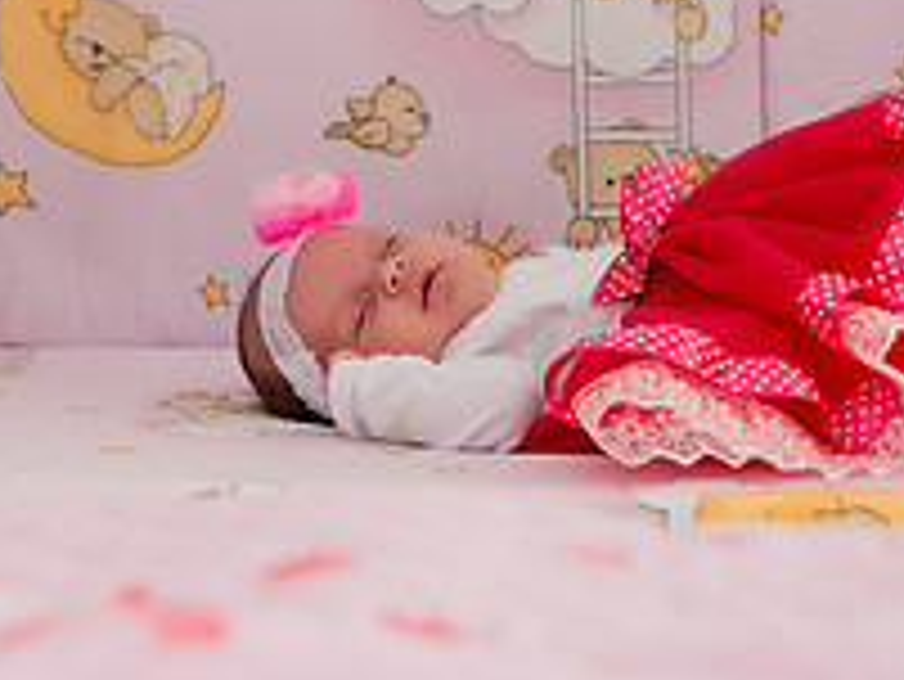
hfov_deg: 14.9
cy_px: 297
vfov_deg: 11.2
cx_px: 436
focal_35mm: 132
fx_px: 3449
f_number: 3.2
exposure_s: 1/250
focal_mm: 42
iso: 200
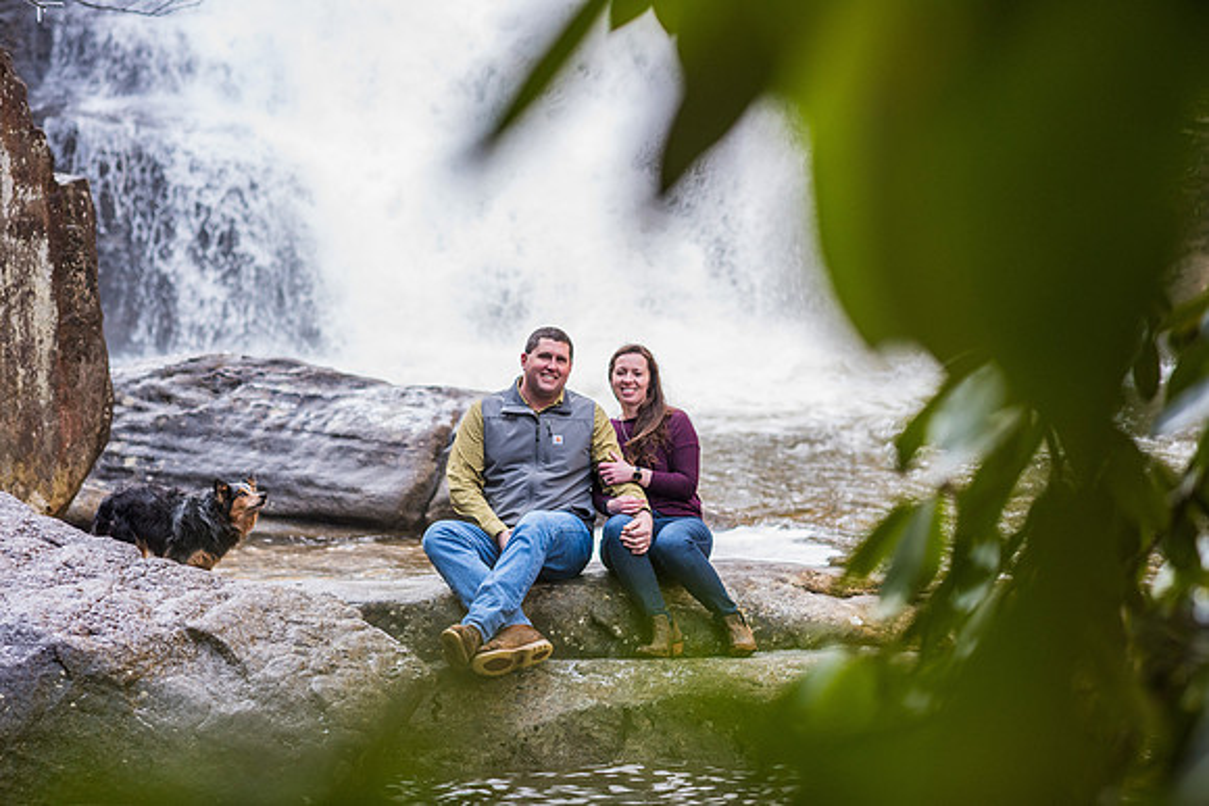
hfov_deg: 23.9
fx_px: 2855
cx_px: 604
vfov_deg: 16.1
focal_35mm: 85
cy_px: 403
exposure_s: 1/320
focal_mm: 85
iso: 800
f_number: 2.8
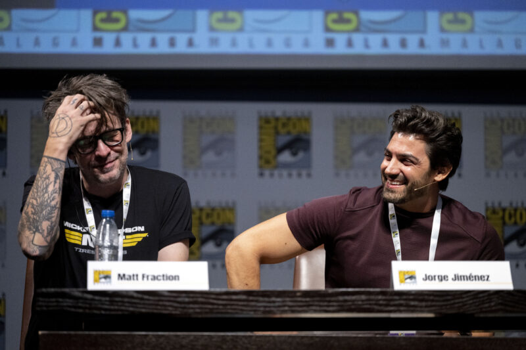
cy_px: 175
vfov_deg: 8.9
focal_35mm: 155
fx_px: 2264
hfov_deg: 13.3
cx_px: 263
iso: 2500
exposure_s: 1/400
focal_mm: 155
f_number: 2.8
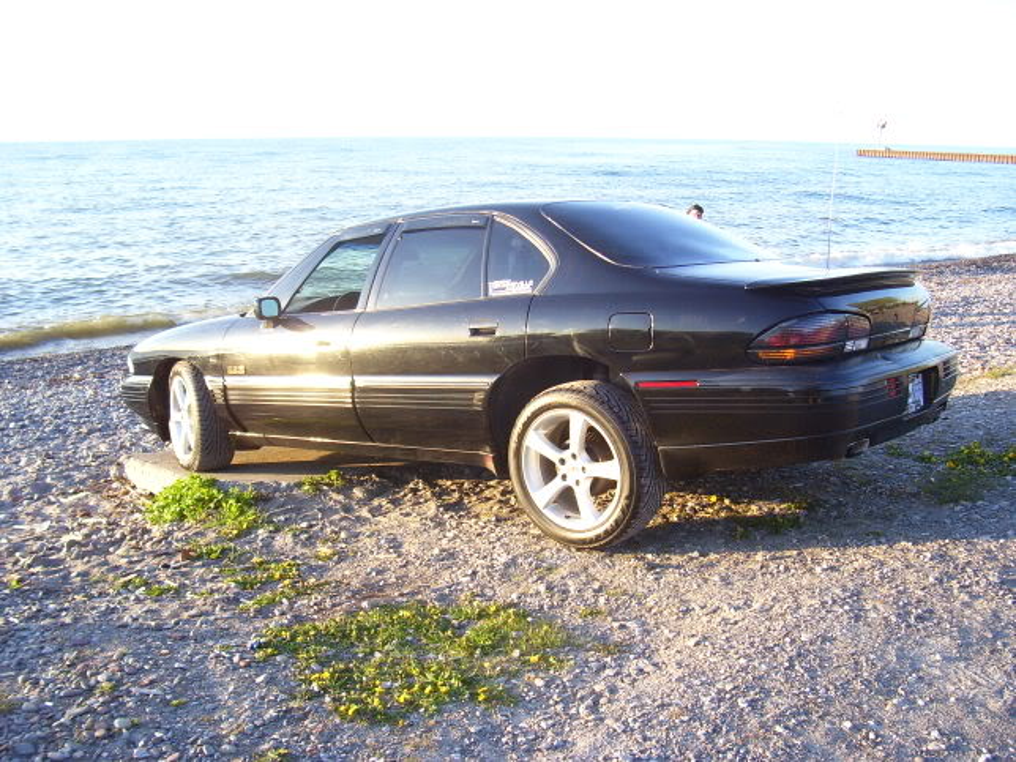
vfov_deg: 41.8
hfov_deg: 54.0
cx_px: 508
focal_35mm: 34
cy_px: 381
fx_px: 998
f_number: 2.7
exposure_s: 1/180
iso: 80
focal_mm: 5.6
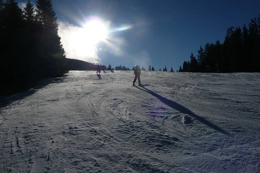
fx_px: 217
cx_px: 131
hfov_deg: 61.9
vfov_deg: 43.5
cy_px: 73
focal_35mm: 30
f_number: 8
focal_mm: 4.7
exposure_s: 1/2000
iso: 100
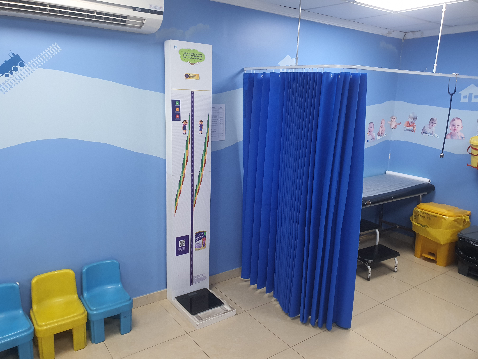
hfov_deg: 67.3
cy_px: 180
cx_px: 239
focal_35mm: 26
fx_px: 359
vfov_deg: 53.1
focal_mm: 4.3
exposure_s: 1/60
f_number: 2.4
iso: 160
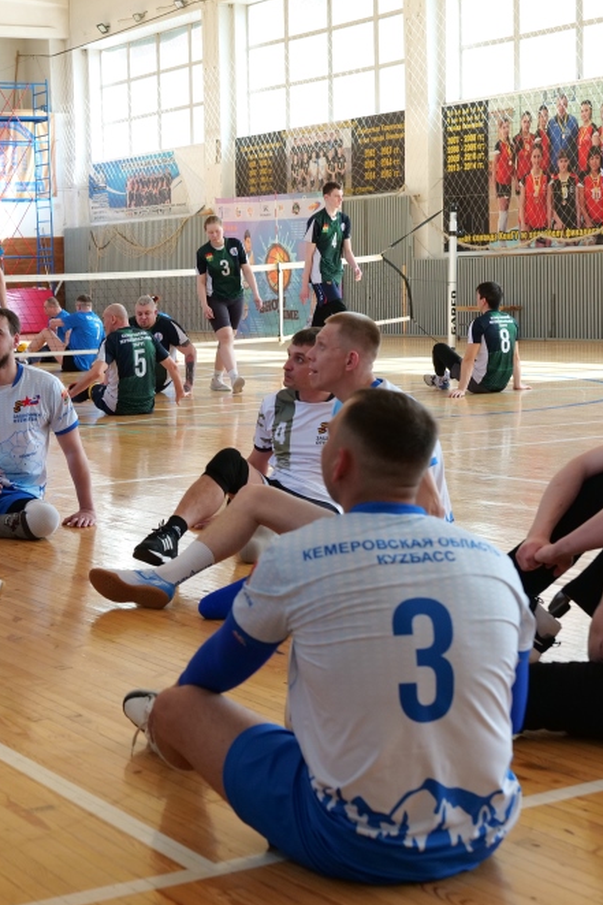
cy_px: 452
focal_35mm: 65
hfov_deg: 20.6
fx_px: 1634
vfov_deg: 31.0
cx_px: 86
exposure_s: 1/400
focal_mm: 43
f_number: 5.6
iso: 3200
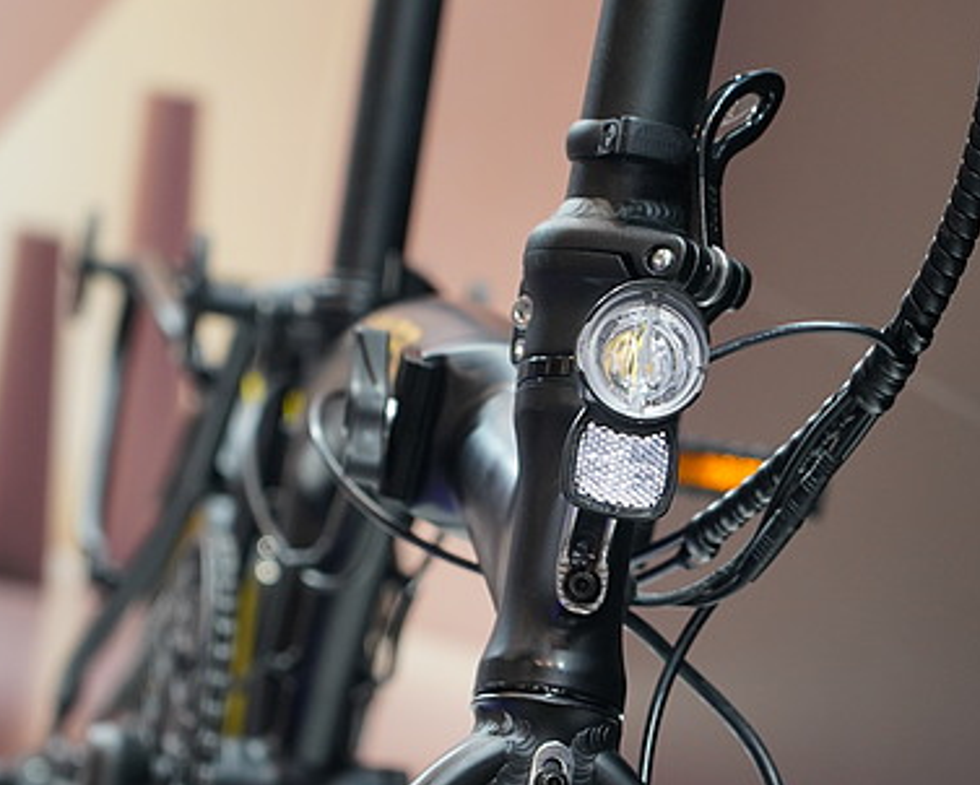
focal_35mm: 200
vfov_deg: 7.7
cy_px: 611
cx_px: 543
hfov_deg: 9.7
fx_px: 5804
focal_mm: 103
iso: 1000
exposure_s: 1/125
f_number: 4
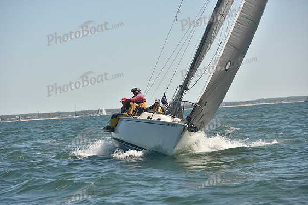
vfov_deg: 8.1
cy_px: 103
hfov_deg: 12.1
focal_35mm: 170
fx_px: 1454
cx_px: 152
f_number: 6.3
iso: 250
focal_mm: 165
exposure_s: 1/800
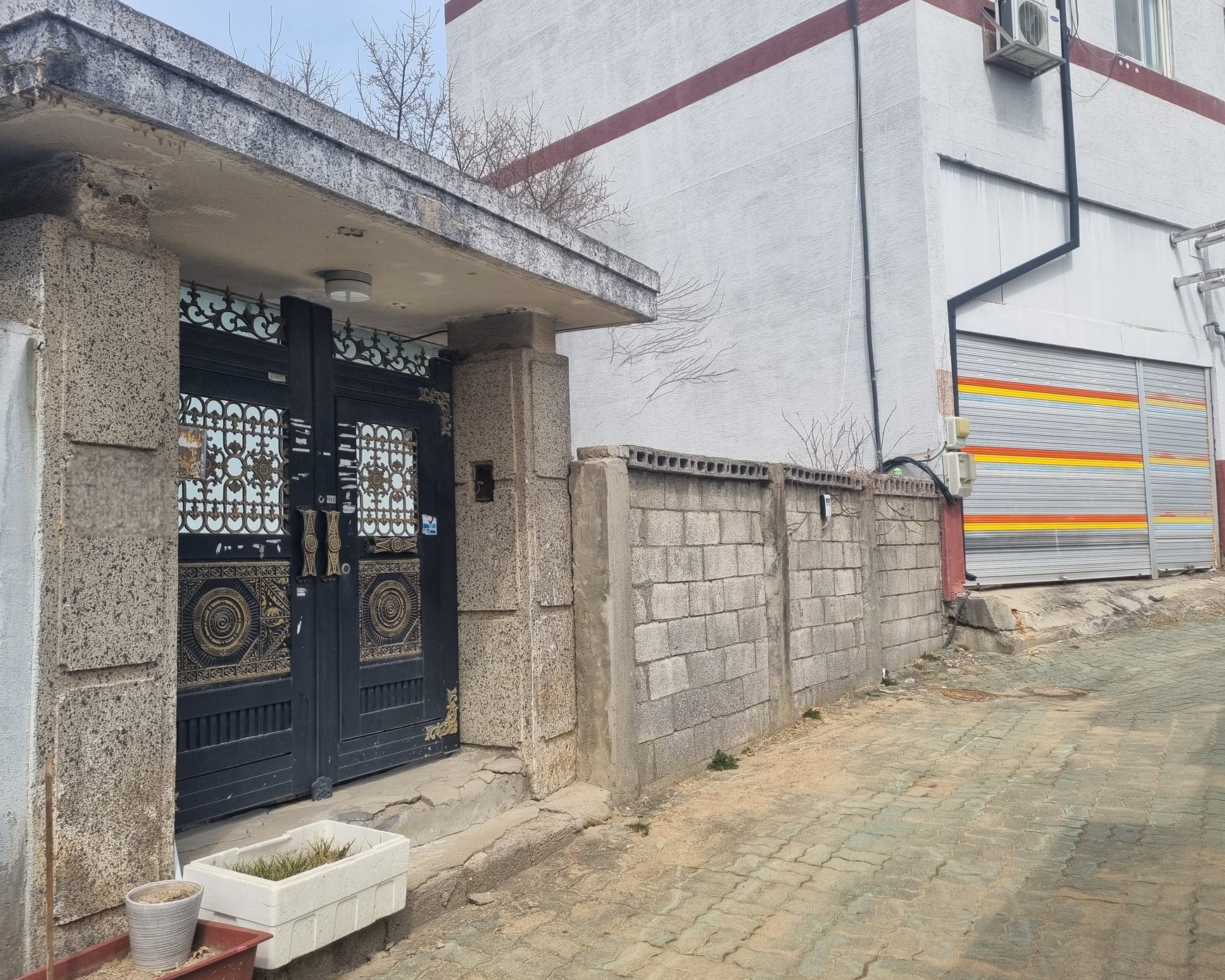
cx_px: 670
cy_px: 497
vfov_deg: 51.5
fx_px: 1015
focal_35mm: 28
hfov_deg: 62.1
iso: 50
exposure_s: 1/2500
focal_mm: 5.4
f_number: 1.8
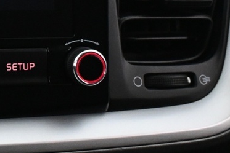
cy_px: -75
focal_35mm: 140
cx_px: -128
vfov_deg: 9.5
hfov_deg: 13.7
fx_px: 895
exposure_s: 1/30
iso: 2000
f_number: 4
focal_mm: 21.5
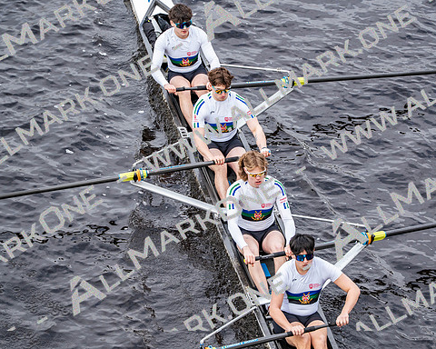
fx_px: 2929
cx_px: 254
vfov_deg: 6.8
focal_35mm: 227
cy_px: 175
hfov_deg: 8.5
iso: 400
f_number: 2.8
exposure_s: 1/2000
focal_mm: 200
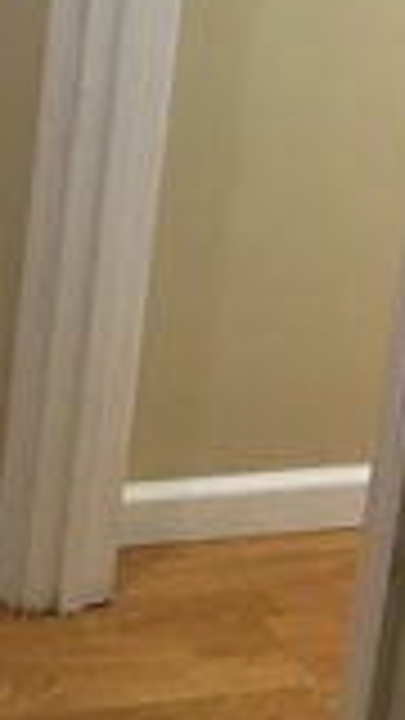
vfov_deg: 20.1
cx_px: -385
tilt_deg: -12.2
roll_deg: -2.7
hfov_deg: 11.2
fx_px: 1890
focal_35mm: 99
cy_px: -162
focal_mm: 4.15
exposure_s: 1/15
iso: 64
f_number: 2.2
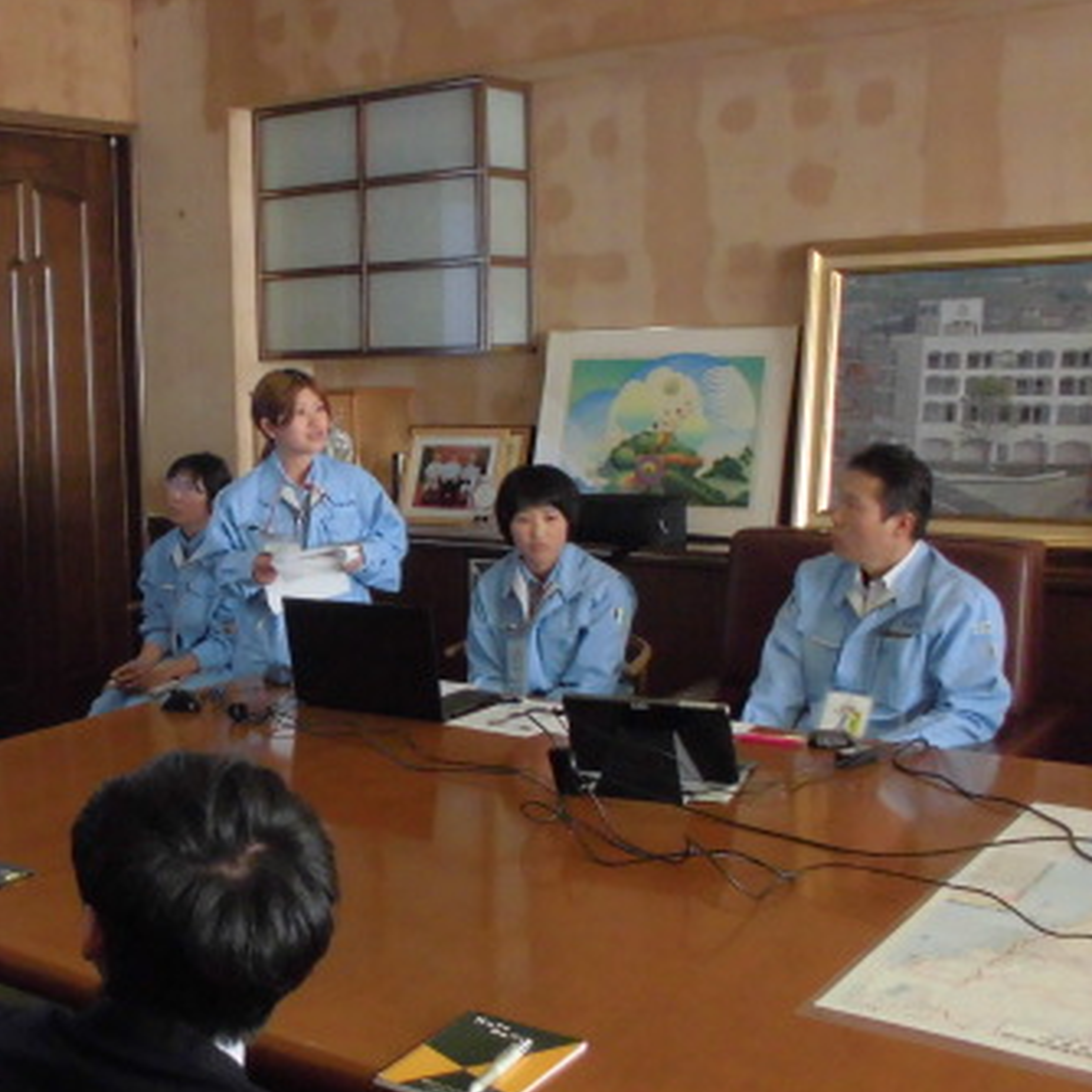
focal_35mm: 44
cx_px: 154
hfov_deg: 36.4
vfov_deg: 38.3
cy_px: 556
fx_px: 1570
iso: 200
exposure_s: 1/60
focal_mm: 4.6
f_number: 3.5
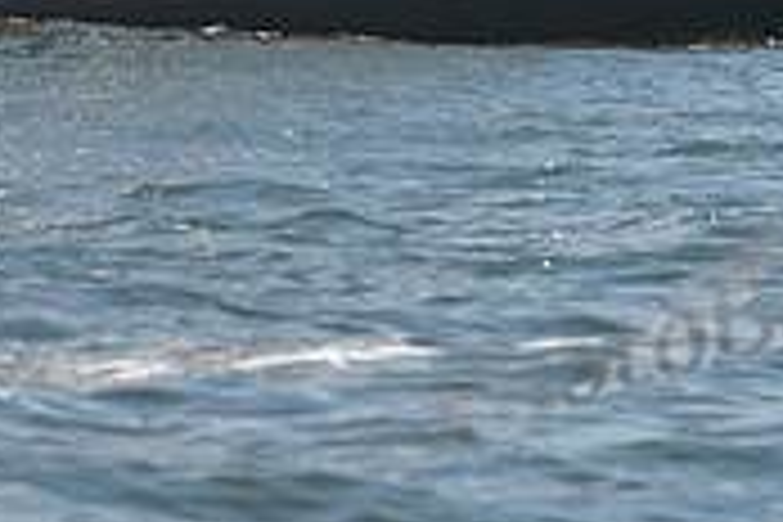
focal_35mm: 732
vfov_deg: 1.9
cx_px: 194
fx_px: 15920
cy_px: -304
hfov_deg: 2.8
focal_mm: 220
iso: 280
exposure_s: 1/1250
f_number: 7.1
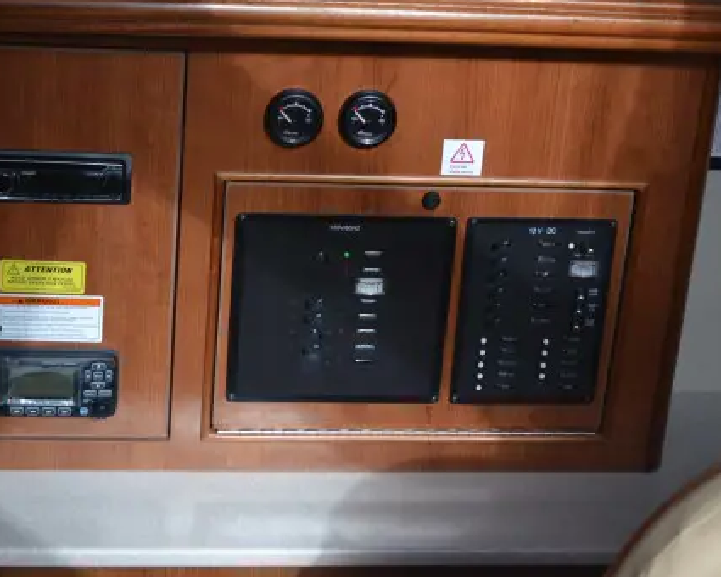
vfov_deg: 17.1
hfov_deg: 21.3
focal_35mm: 90
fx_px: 1920
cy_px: 232
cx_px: 365
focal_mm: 34
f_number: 5.6
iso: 160
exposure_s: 1/125
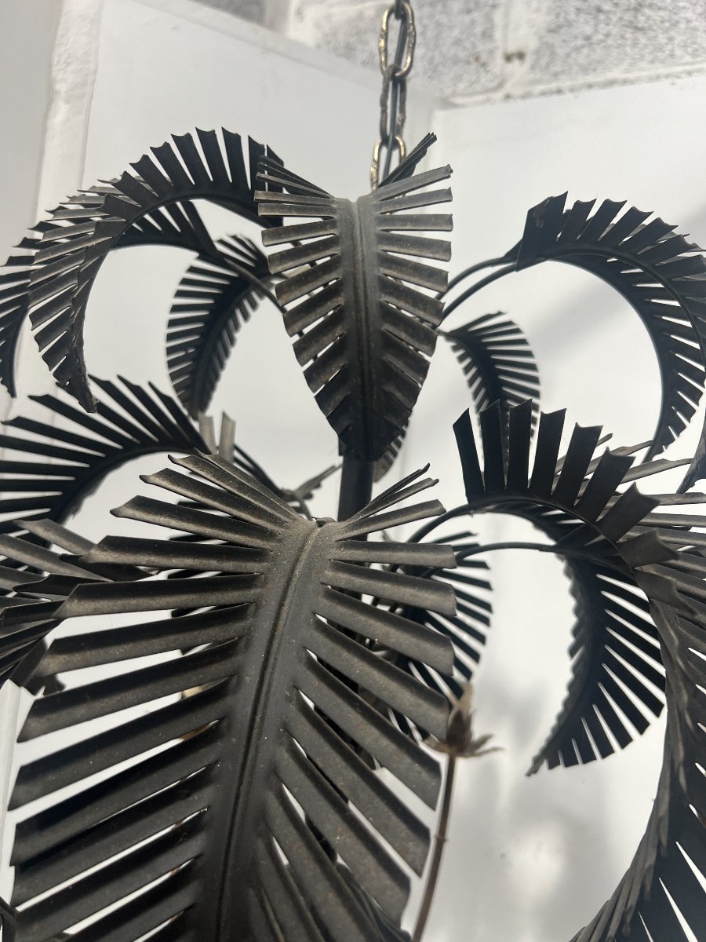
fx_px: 707
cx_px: 353
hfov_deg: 53.1
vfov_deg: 67.3
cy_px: 471
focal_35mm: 26
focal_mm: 5.7
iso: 80
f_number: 1.5
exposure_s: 1/121
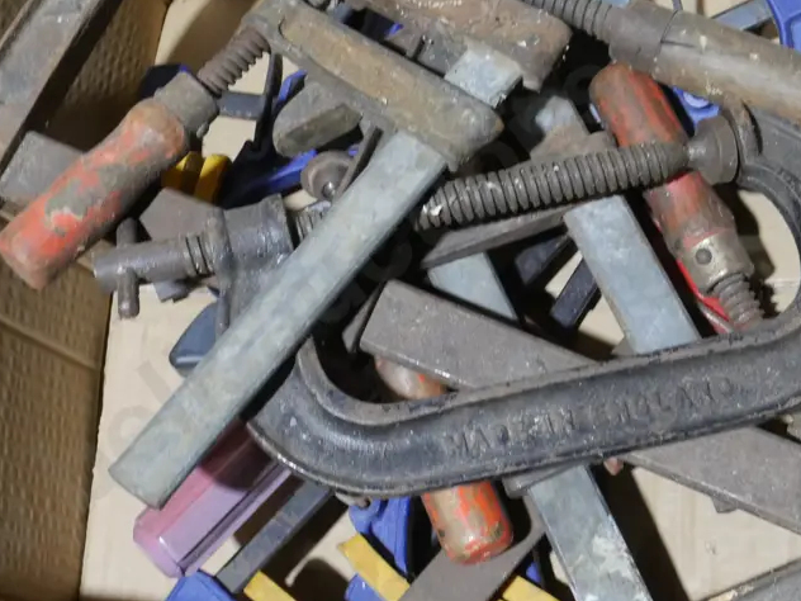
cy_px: 283
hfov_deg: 28.5
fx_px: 1573
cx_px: 338
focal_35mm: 68
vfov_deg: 21.6
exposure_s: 1/60
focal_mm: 21
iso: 2500
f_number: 9
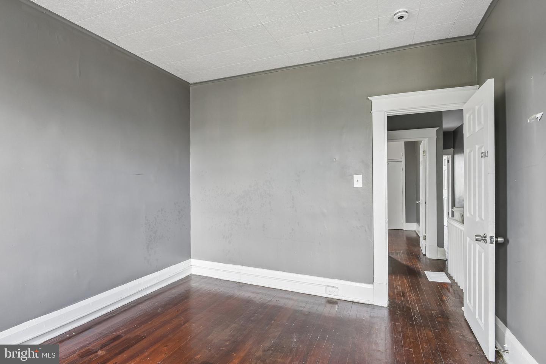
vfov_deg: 73.7
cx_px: 273
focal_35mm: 16
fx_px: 243
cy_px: 182
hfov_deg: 96.7
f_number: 8
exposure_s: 1/2.5
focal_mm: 16
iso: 400
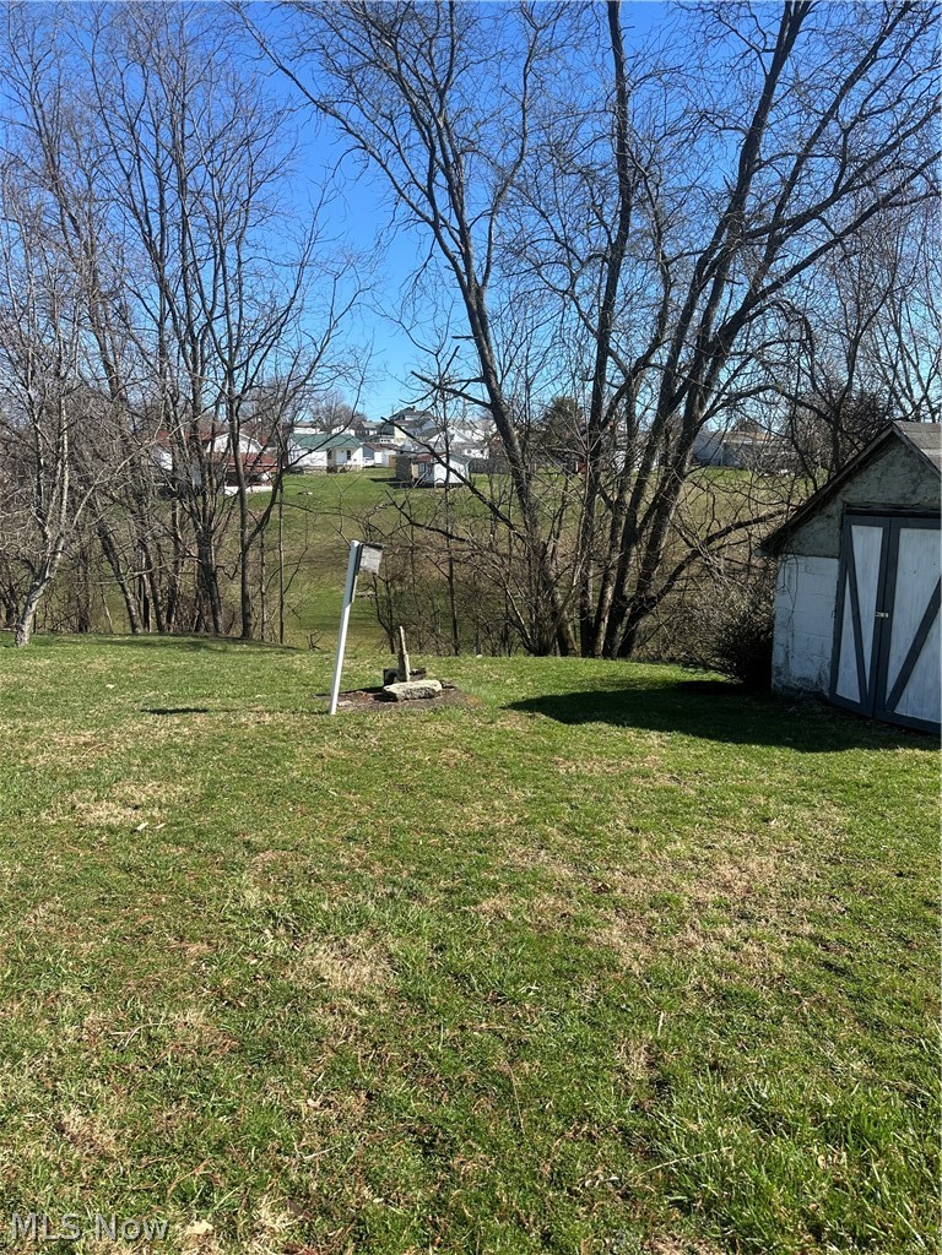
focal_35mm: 24
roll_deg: -0.6
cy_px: 628
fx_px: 871
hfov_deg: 56.8
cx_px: 471
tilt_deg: -8.3
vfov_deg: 71.6
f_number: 1.78
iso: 80
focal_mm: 6.86
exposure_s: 1/2155
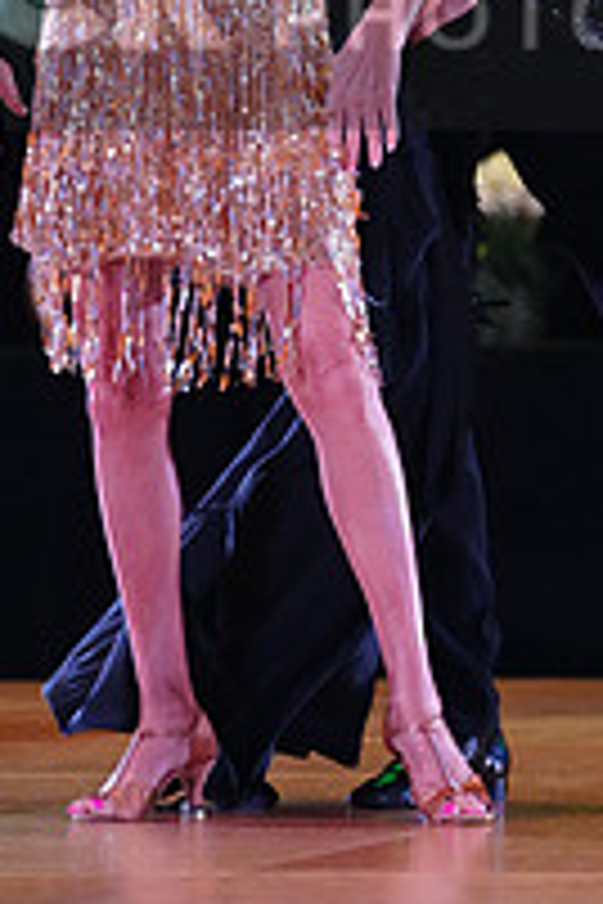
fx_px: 7311
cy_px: -18
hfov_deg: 4.7
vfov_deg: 7.1
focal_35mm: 291
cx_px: 547
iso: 6400
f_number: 2.8
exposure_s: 1/400
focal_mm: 101
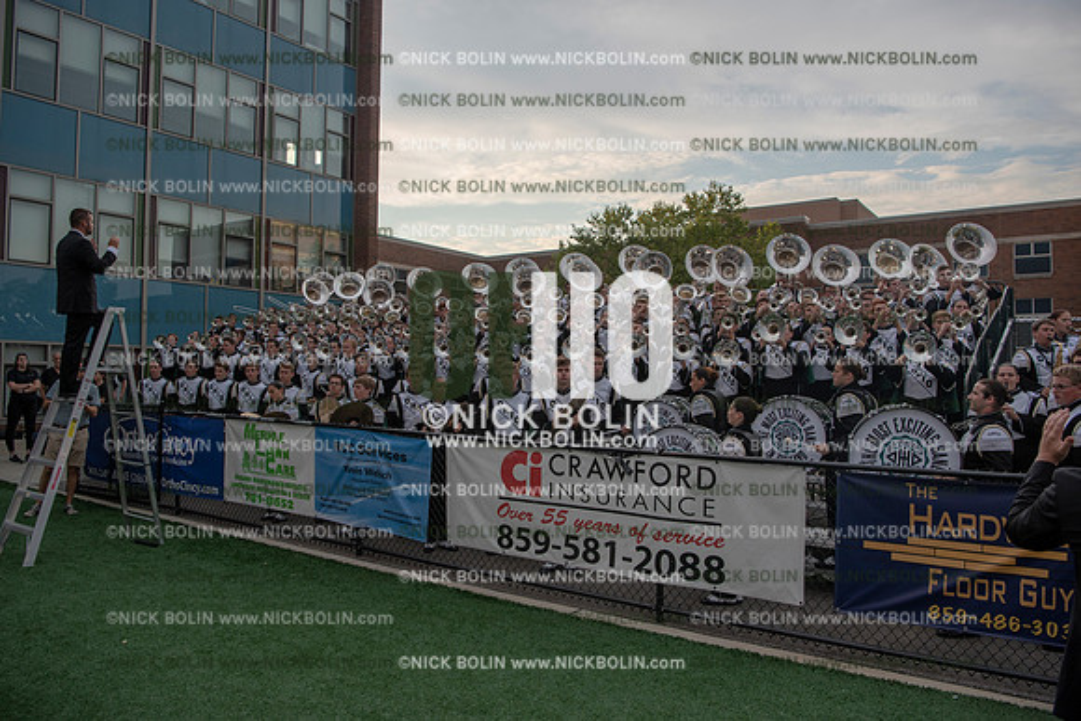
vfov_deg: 48.0
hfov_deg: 67.4
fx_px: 811
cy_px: 360
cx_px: 540
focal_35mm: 27
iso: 200
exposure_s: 1/800
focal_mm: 27
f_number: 5
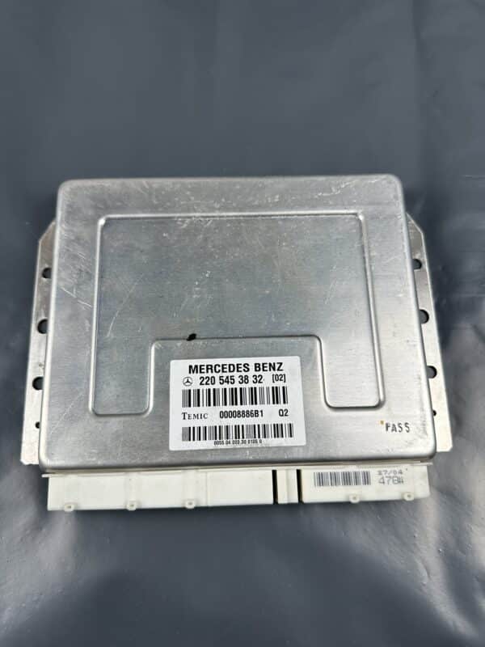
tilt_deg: -72.1
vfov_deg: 71.6
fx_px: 448
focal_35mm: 24
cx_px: 242
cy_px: 324
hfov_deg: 56.8
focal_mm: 6.86
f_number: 1.78
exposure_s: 1/100
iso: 64
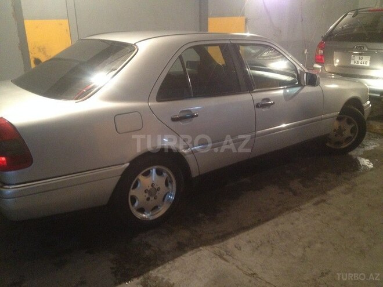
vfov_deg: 40.7
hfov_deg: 52.6
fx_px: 387
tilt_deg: -23.1
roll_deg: +3.2
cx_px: 192
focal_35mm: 35
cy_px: 144
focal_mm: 4.28
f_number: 2.4
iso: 400
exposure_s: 1/15
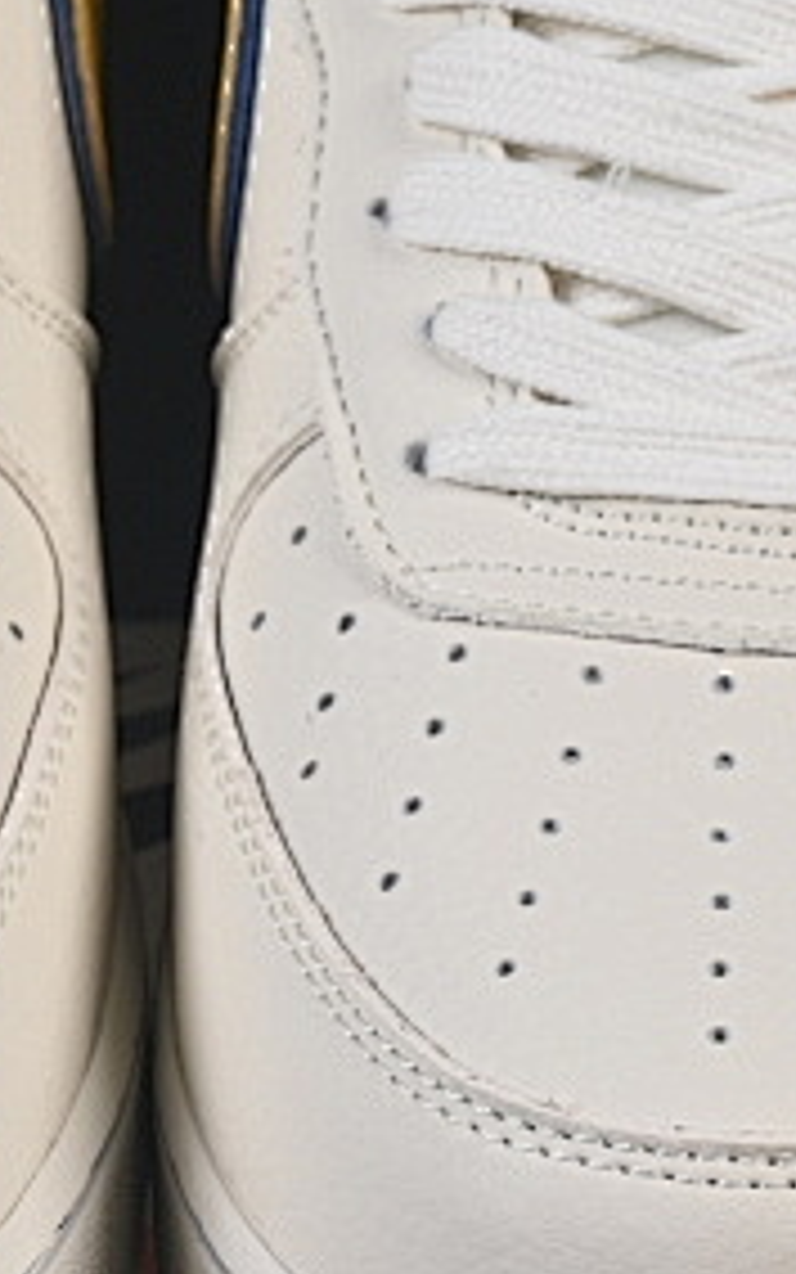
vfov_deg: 7.2
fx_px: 10130
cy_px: 675
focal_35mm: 292
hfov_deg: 4.5
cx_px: 202
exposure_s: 1/80
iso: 160
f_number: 8
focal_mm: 50
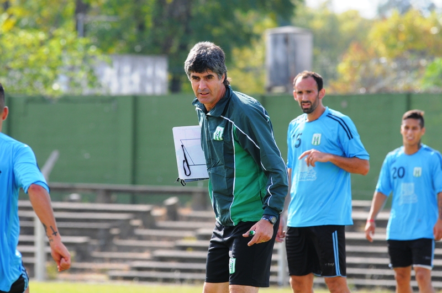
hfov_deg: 4.6
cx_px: 221
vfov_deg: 3.0
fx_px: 5517
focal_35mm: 450
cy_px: 146
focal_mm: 300
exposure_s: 1/500
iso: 400
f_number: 6.3
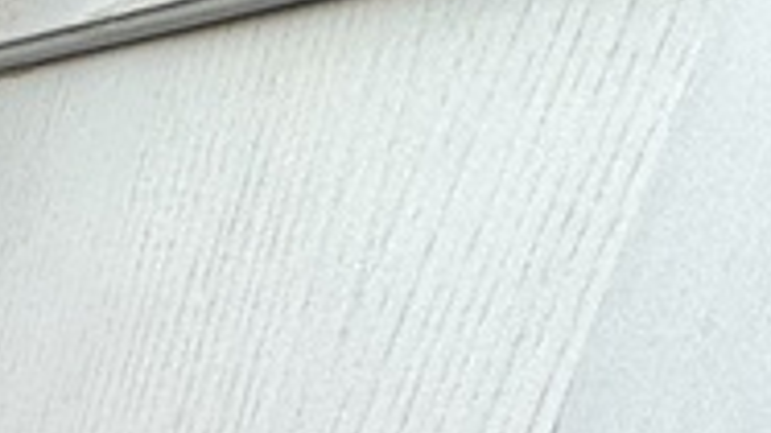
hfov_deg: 14.5
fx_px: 2003
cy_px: 1633
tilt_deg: -32.0
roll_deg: +0.3
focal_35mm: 98
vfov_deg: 8.3
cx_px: -1068
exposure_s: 1/99
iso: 50
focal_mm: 2.22
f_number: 2.2
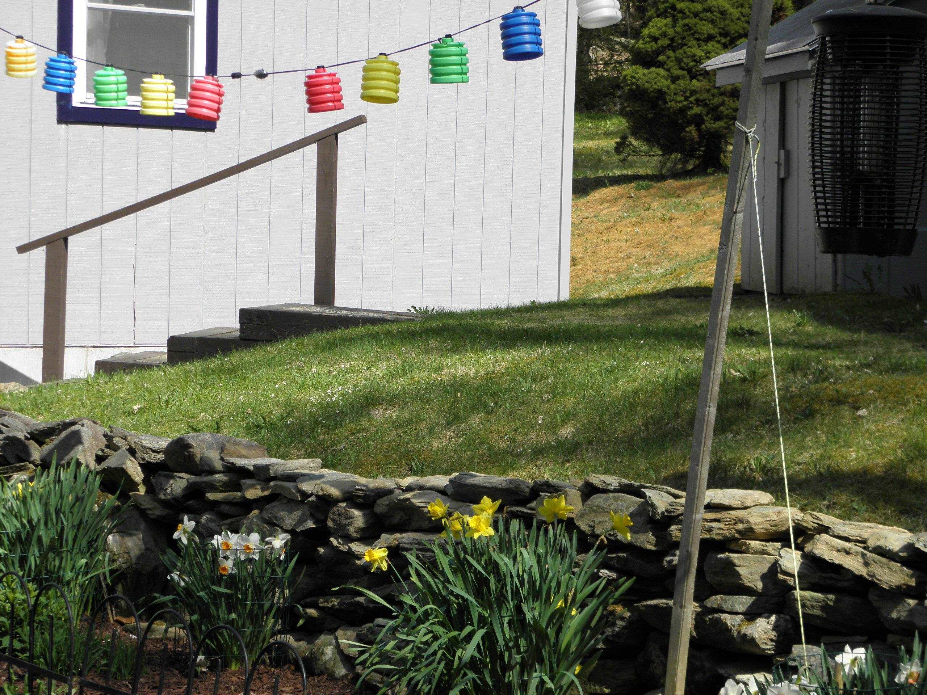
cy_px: 348
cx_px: 464
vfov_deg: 16.6
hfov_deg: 22.0
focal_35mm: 89
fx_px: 2383
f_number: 4.5
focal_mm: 16
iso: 100
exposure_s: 1/400
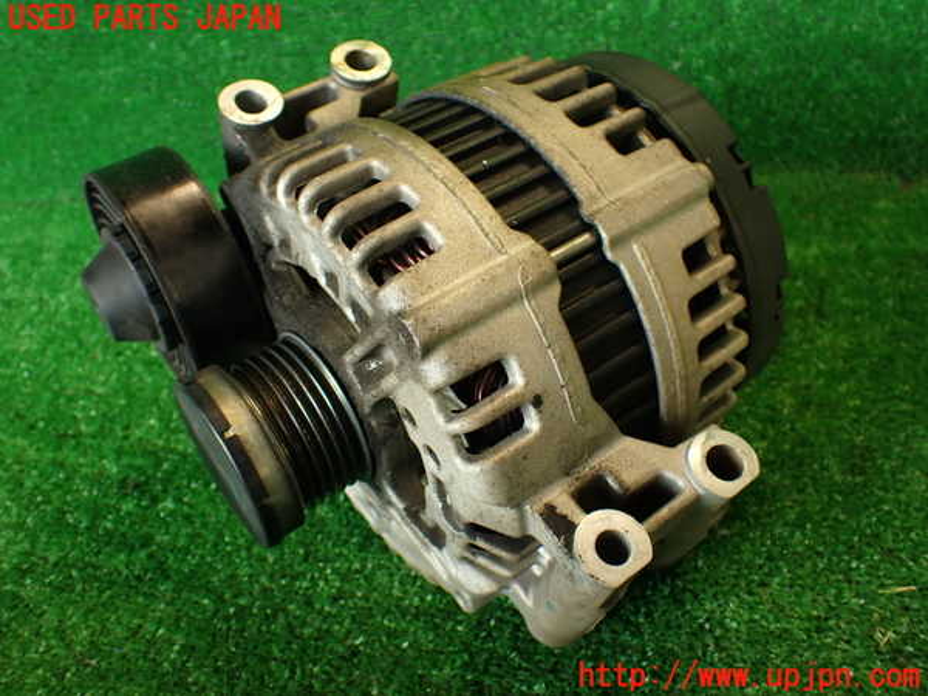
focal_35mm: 32
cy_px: 348
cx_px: 464
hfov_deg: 56.8
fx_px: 858
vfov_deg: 44.2
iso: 200
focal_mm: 5.79
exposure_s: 1/50
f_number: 2.4
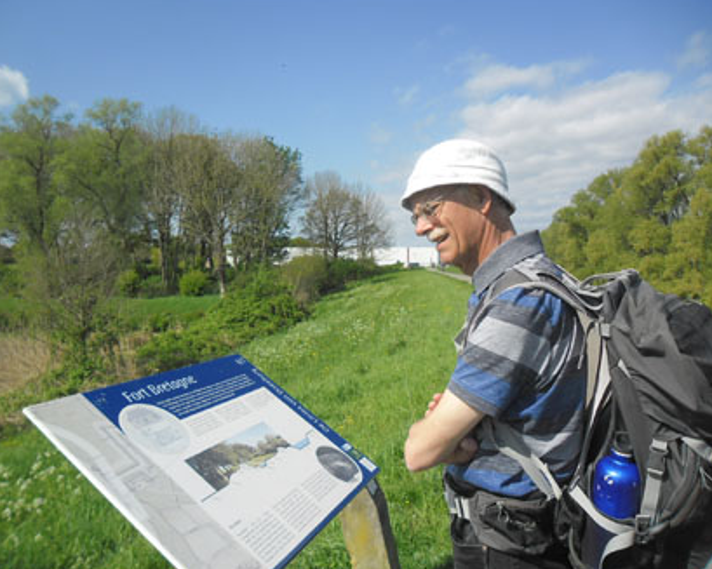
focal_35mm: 29
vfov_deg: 50.0
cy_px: 287
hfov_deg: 60.4
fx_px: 611
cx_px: 331
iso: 80
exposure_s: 1/861
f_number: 3.5
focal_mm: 4.9
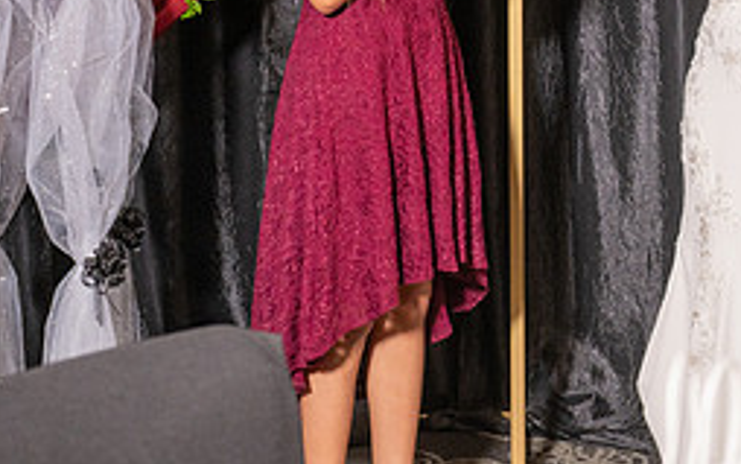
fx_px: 2727
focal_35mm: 135
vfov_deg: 9.6
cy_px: -89
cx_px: 811
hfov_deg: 15.1
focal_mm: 58
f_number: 4.5
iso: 800
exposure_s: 1/200
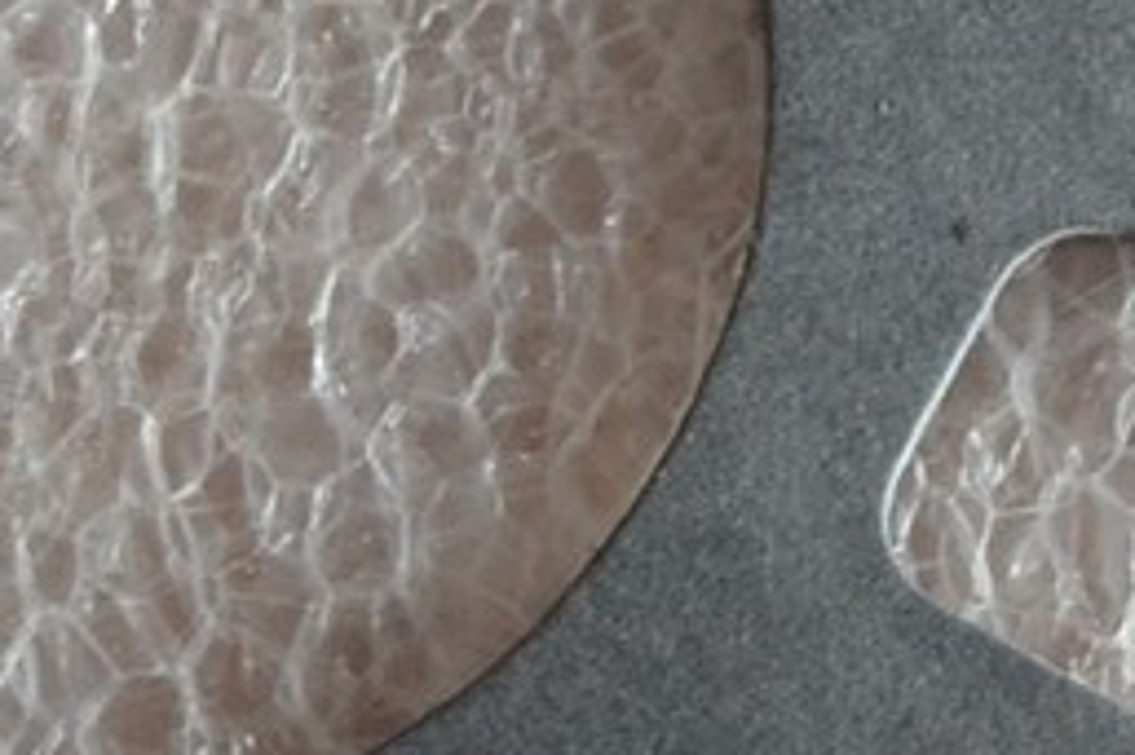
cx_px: 857
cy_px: 340
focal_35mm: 205
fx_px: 6459
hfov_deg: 10.0
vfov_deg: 6.7
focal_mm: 26
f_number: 4.2
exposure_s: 1/60
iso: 800
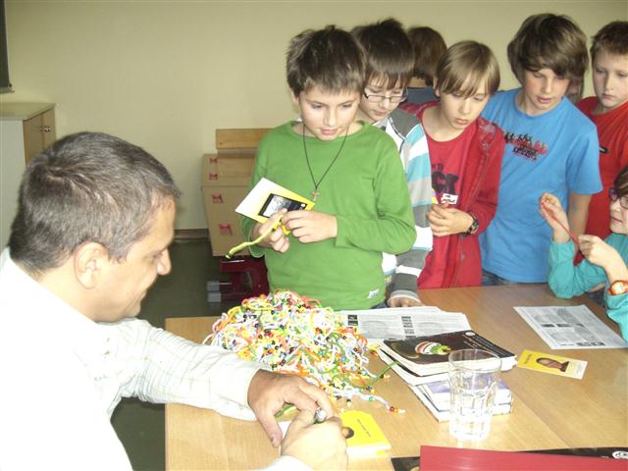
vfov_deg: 37.7
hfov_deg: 49.0
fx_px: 689
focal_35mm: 38
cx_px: 314
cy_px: 236
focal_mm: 6.3
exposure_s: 1/60
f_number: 3.1
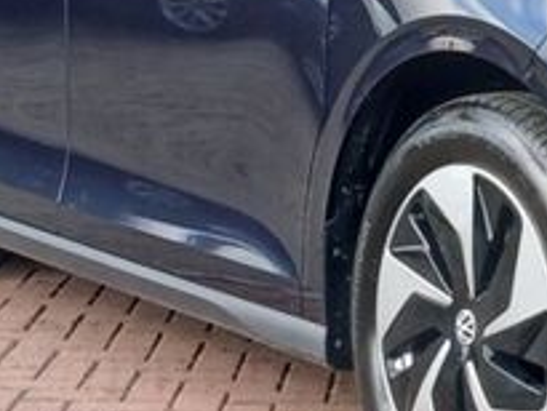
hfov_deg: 23.8
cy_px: 5
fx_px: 1202
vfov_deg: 18.9
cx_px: 622
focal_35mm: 76
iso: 20
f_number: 1.8
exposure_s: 1/126
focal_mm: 3.98
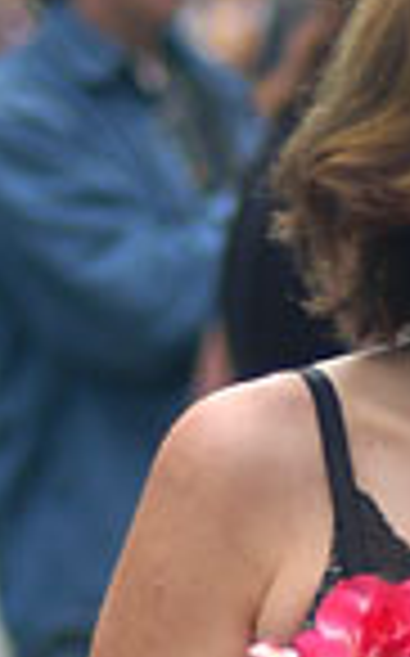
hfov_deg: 4.2
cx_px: 568
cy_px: 999
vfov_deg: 6.6
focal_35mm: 314
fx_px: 5625
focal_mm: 50
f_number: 1.4
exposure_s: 1/1600
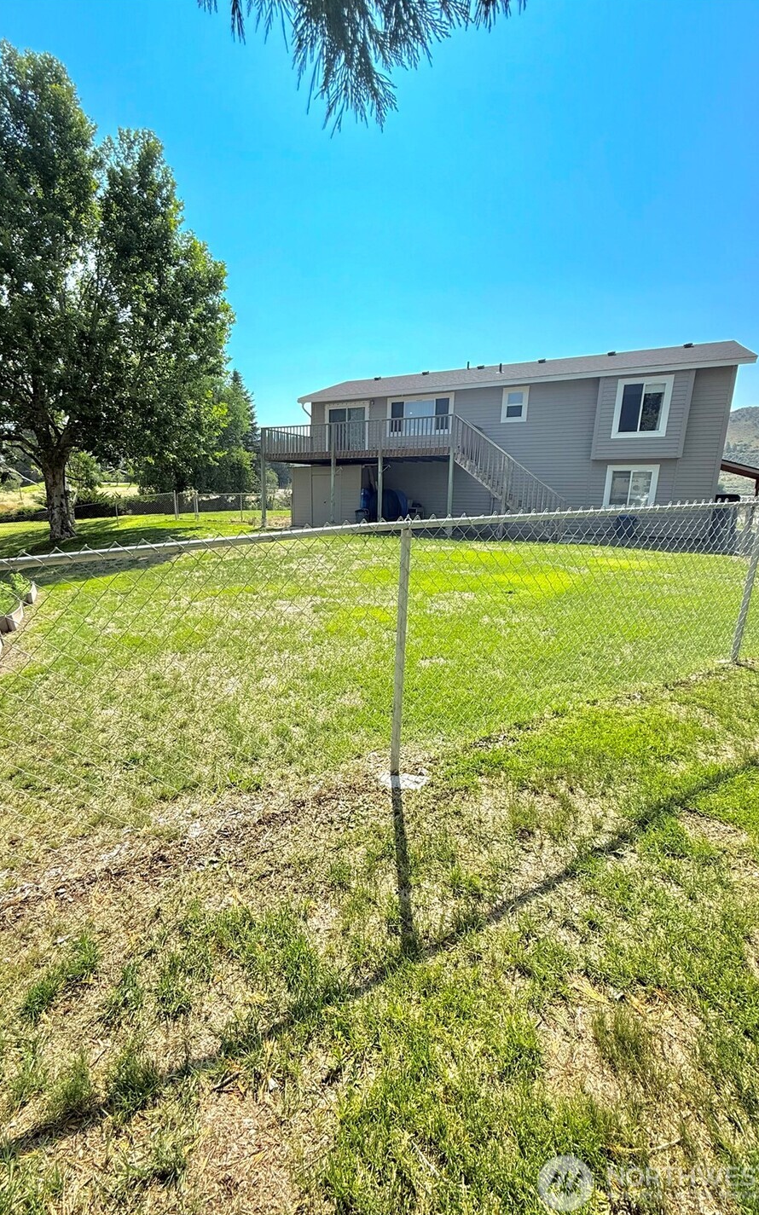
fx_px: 497
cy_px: 609
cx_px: 338
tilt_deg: -12.6
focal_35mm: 15
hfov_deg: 74.5
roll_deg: -0.5
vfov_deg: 101.5
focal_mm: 2.22
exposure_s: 1/2092
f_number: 2.2
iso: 64
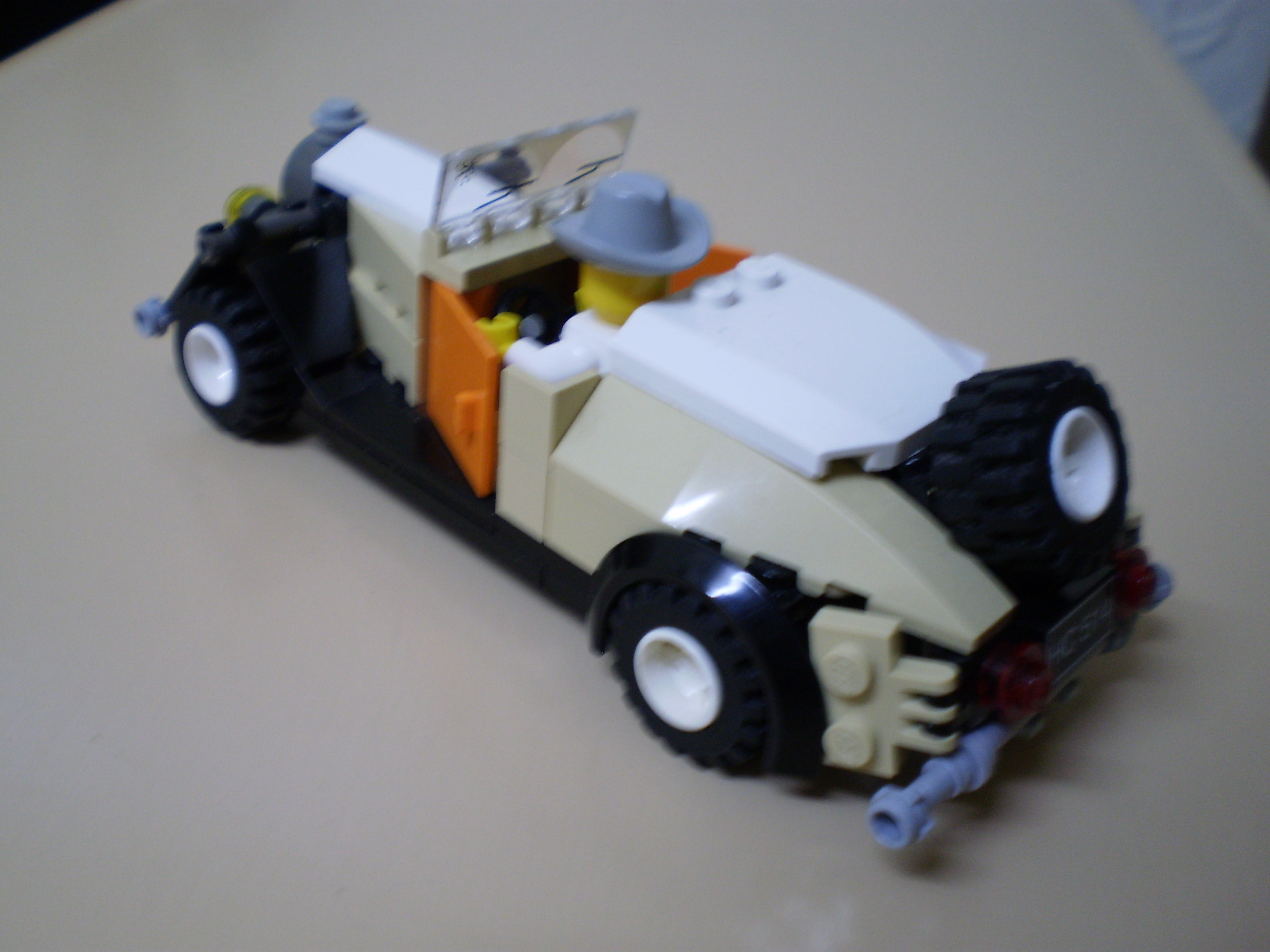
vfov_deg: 39.7
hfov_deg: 51.4
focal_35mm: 36
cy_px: 476
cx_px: 635
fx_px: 1321
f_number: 3.1
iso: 125
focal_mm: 6.3
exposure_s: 1/8
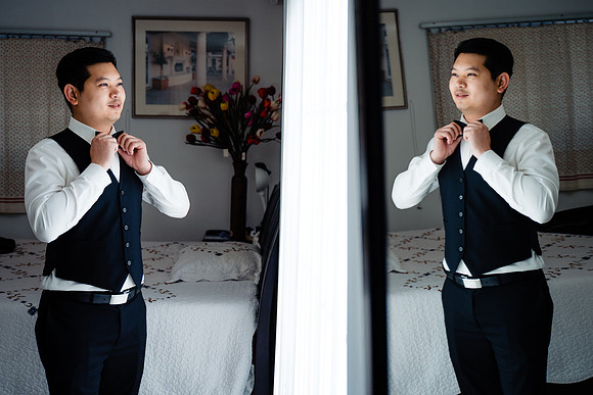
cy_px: 173
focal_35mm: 43
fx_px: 715
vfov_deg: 30.9
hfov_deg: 45.1
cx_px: 298
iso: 250
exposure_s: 1/500
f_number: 2.8
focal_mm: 36
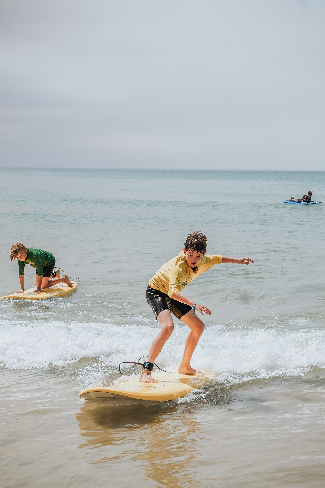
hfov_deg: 16.7
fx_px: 1110
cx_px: 162
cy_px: 244
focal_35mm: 82
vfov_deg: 24.8
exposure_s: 1/750
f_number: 5.6
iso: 100
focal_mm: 55
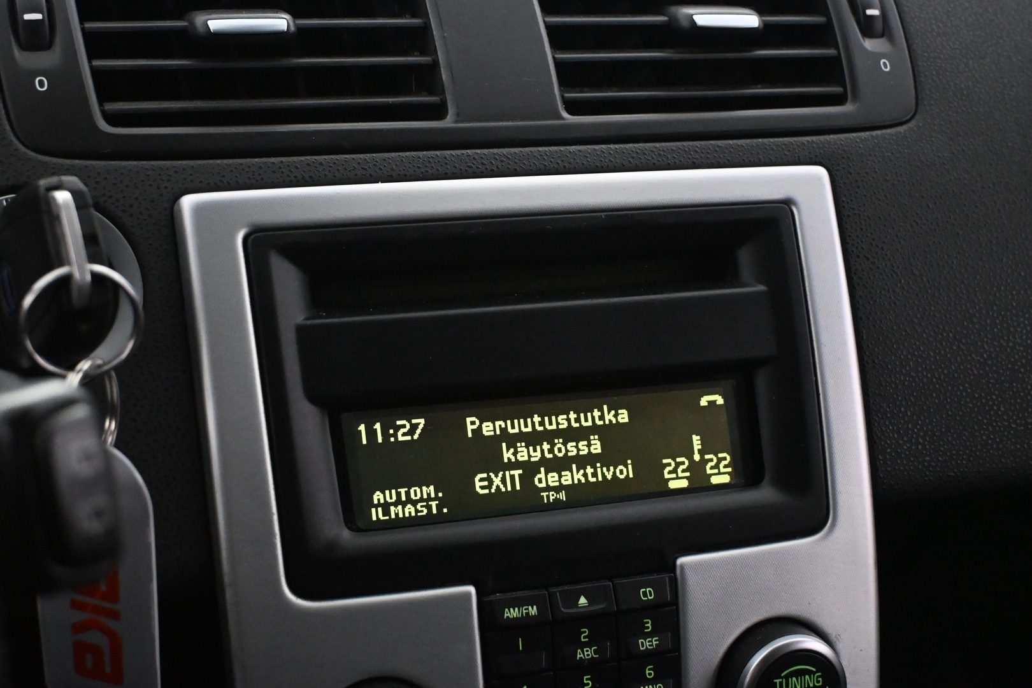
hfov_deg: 35.9
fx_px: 1591
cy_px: 344
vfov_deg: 24.4
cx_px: 516
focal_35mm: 56
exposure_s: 1/60
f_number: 5.3
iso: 7200
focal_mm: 37
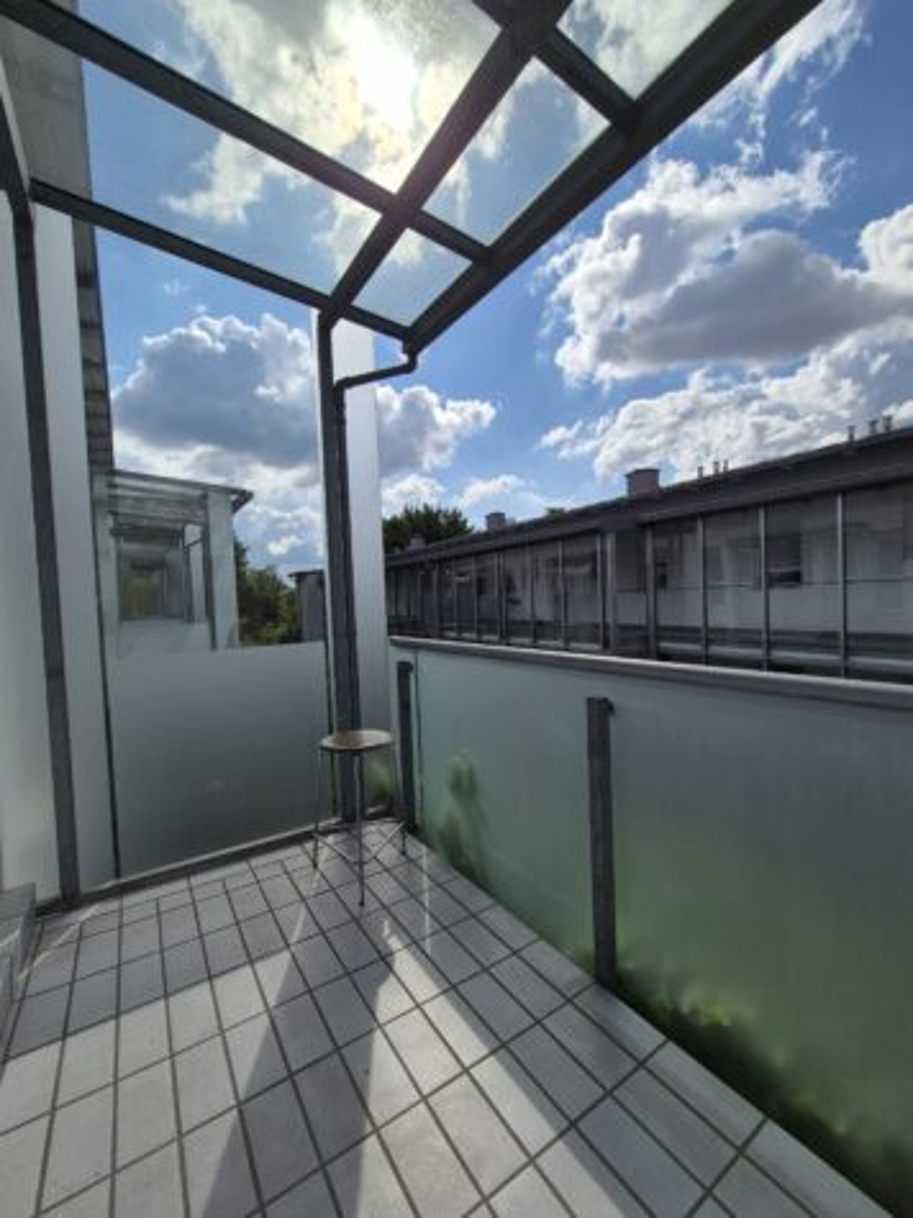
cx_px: 456
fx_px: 457
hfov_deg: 89.9
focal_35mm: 13
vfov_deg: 106.2
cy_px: 609
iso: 50
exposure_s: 1/6160
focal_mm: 2.2
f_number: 2.2
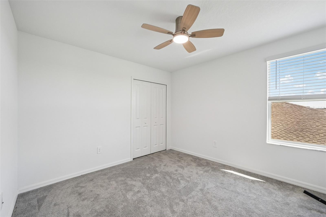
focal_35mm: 14
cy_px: 108
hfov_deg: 104.3
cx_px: 163
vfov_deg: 81.2
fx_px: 127
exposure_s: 1/80
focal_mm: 14
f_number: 8
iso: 400
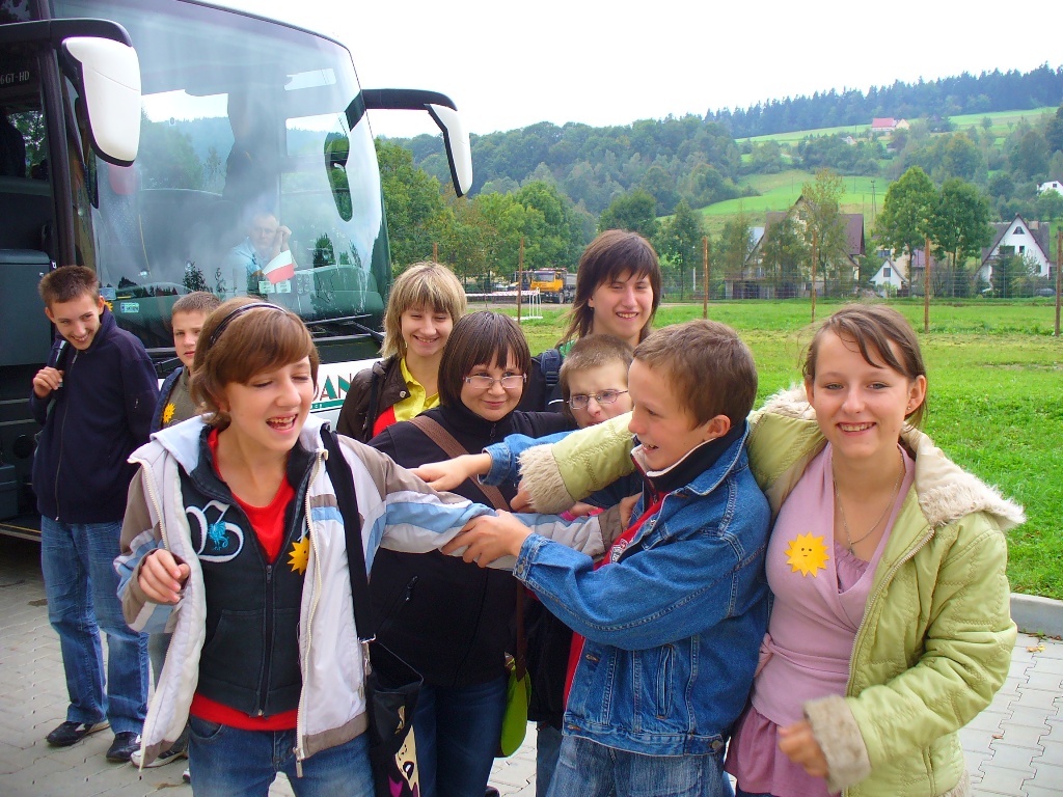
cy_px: 398
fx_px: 1136
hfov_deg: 50.1
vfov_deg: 38.7
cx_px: 532
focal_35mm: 37
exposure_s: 1/200
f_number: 2.8
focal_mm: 6.1
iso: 64
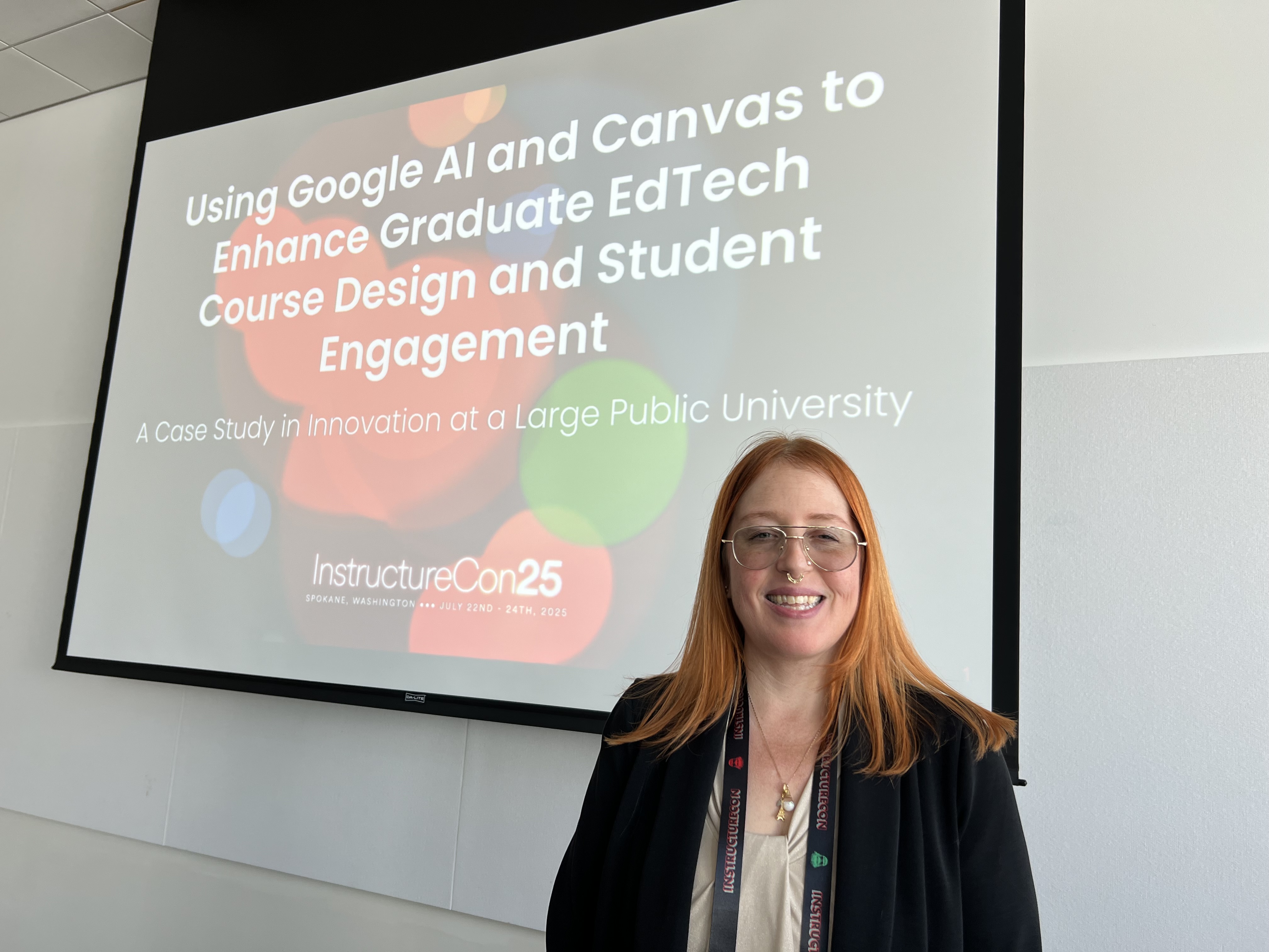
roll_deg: -3.0
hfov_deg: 67.3
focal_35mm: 26
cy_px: 476
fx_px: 953
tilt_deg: +7.5
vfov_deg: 53.1
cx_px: 634
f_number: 1.5
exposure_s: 1/138
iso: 32
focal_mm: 5.7
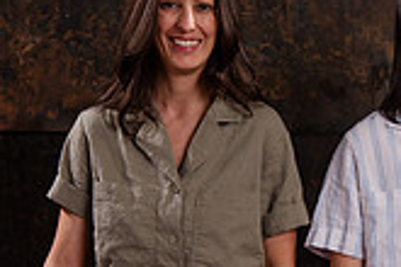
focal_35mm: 196
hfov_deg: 10.4
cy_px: 306
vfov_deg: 7.0
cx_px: 359
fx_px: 2183
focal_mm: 52
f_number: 8
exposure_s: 1/160
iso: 1000
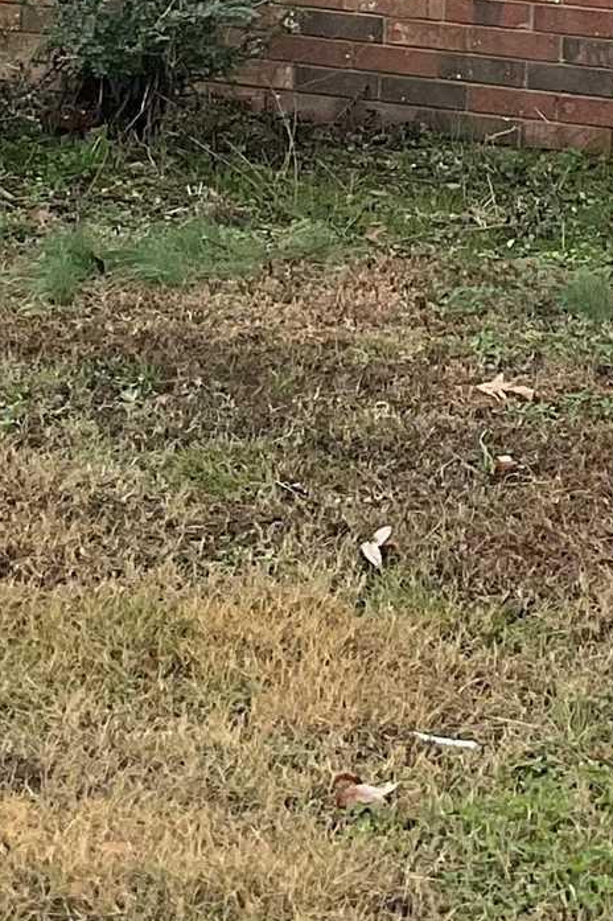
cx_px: 547
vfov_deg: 14.8
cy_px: -227
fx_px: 3400
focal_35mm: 133
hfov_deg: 10.3
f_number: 1.8
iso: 16
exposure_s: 1/929
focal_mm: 3
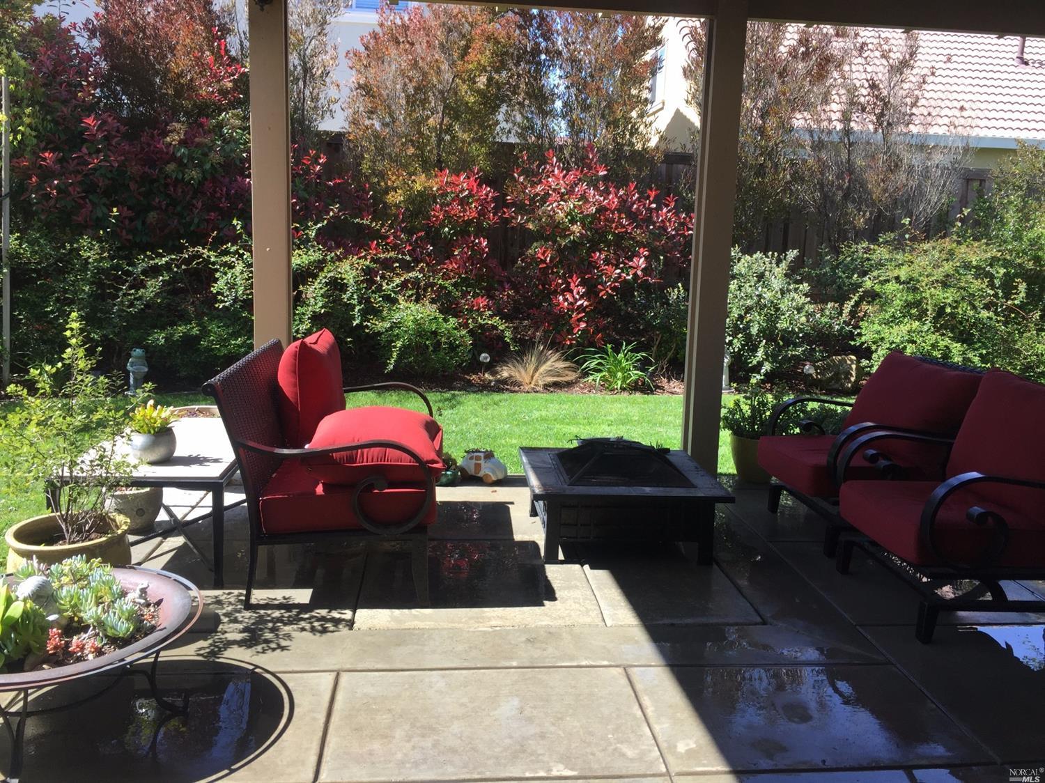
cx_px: 522
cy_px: 392
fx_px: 875
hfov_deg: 61.7
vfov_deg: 48.2
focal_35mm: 29
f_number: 2.2
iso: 32
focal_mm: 4.15
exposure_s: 1/476
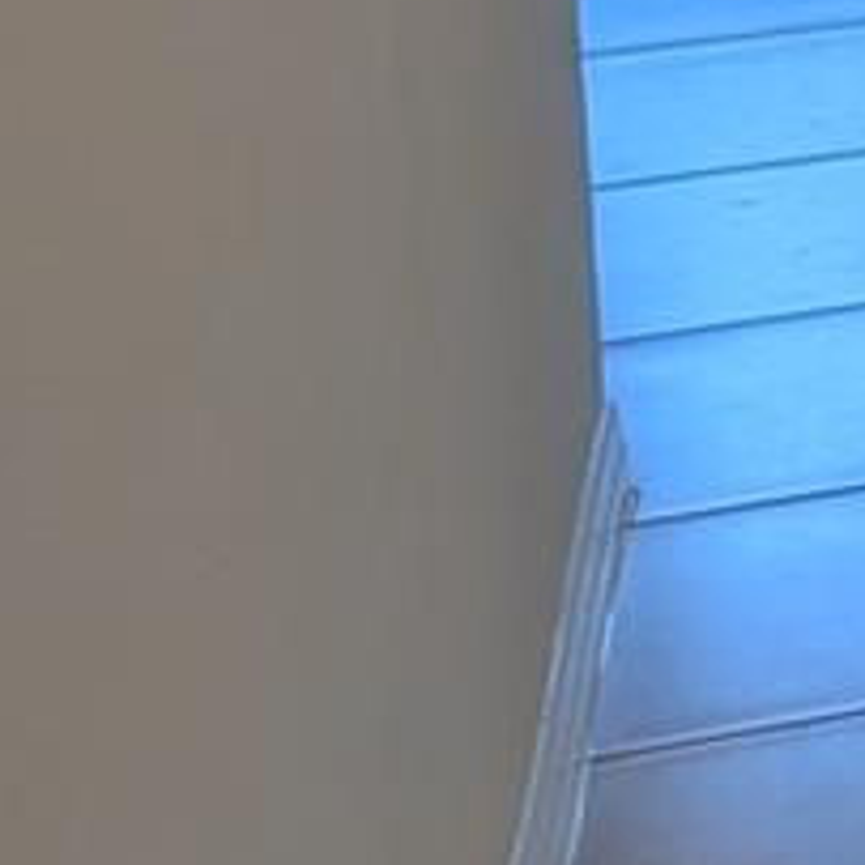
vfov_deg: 9.6
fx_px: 4721
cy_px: -989
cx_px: 3115
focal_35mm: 167
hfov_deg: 7.9
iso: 21
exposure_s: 1/962
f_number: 1.68
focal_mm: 6.9
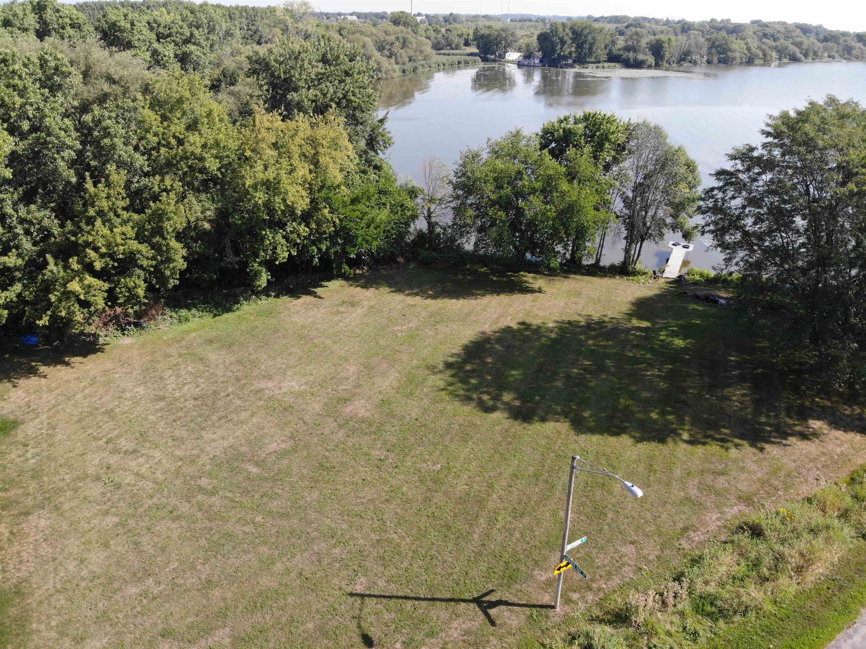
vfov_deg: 56.8
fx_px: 600
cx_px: 433
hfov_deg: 71.6
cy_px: 324
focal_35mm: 24
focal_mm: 4.5
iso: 102
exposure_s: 1/433
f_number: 2.8
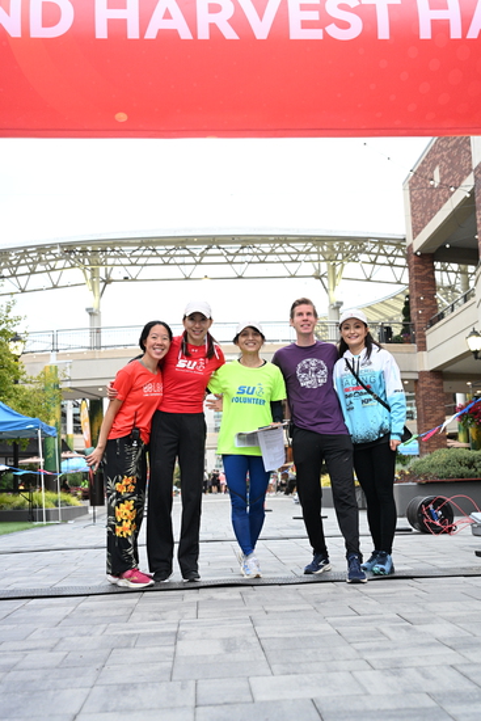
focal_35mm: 42
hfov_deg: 31.9
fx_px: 841
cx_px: 240
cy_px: 360
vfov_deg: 46.4
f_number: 4
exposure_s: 1/400
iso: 3200
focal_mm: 42
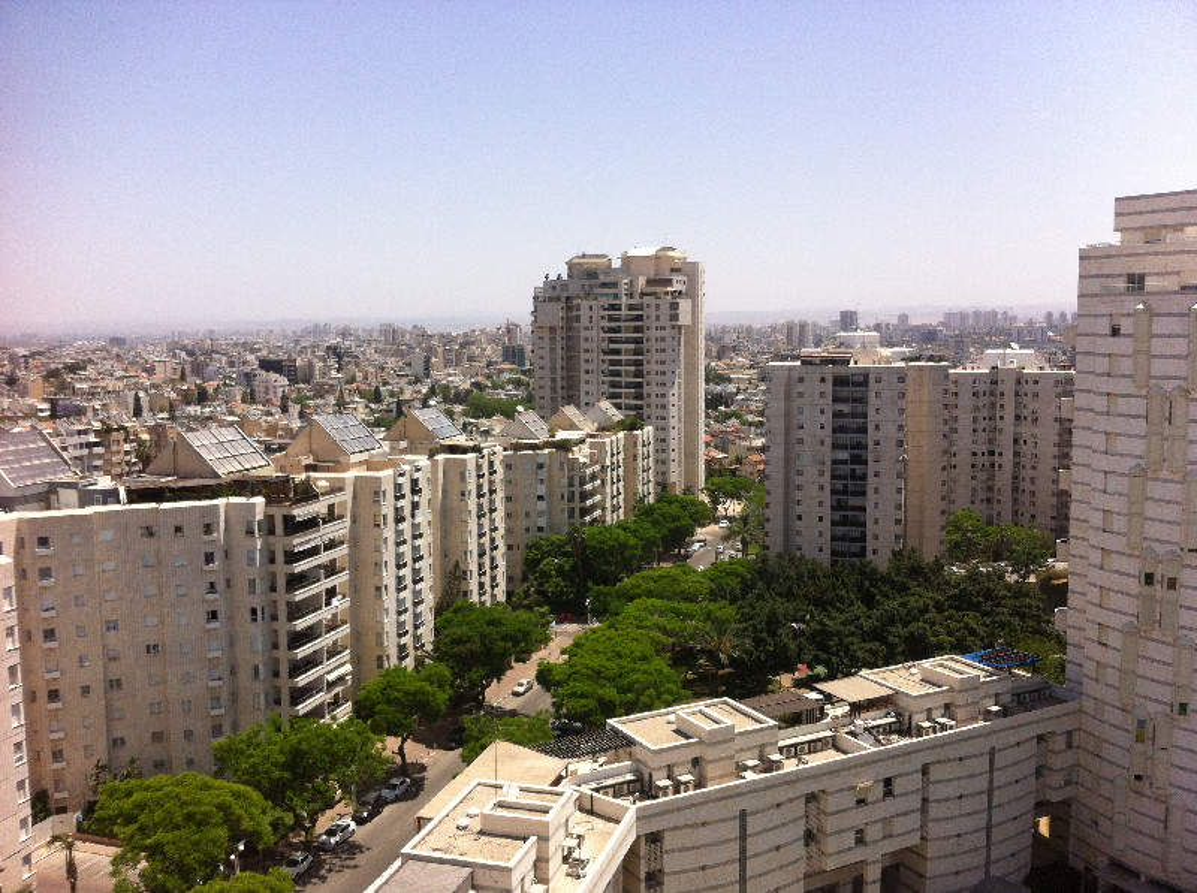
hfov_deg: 52.7
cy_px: 446
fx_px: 1208
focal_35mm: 35
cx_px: 598
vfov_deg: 40.6
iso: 80
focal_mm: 3.85
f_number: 2.8
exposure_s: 1/1885
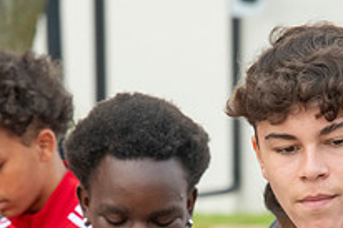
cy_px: 294
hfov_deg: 3.2
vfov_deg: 2.1
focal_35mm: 648
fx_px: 6169
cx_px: 228
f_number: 11
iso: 3200
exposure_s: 1/200
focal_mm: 230
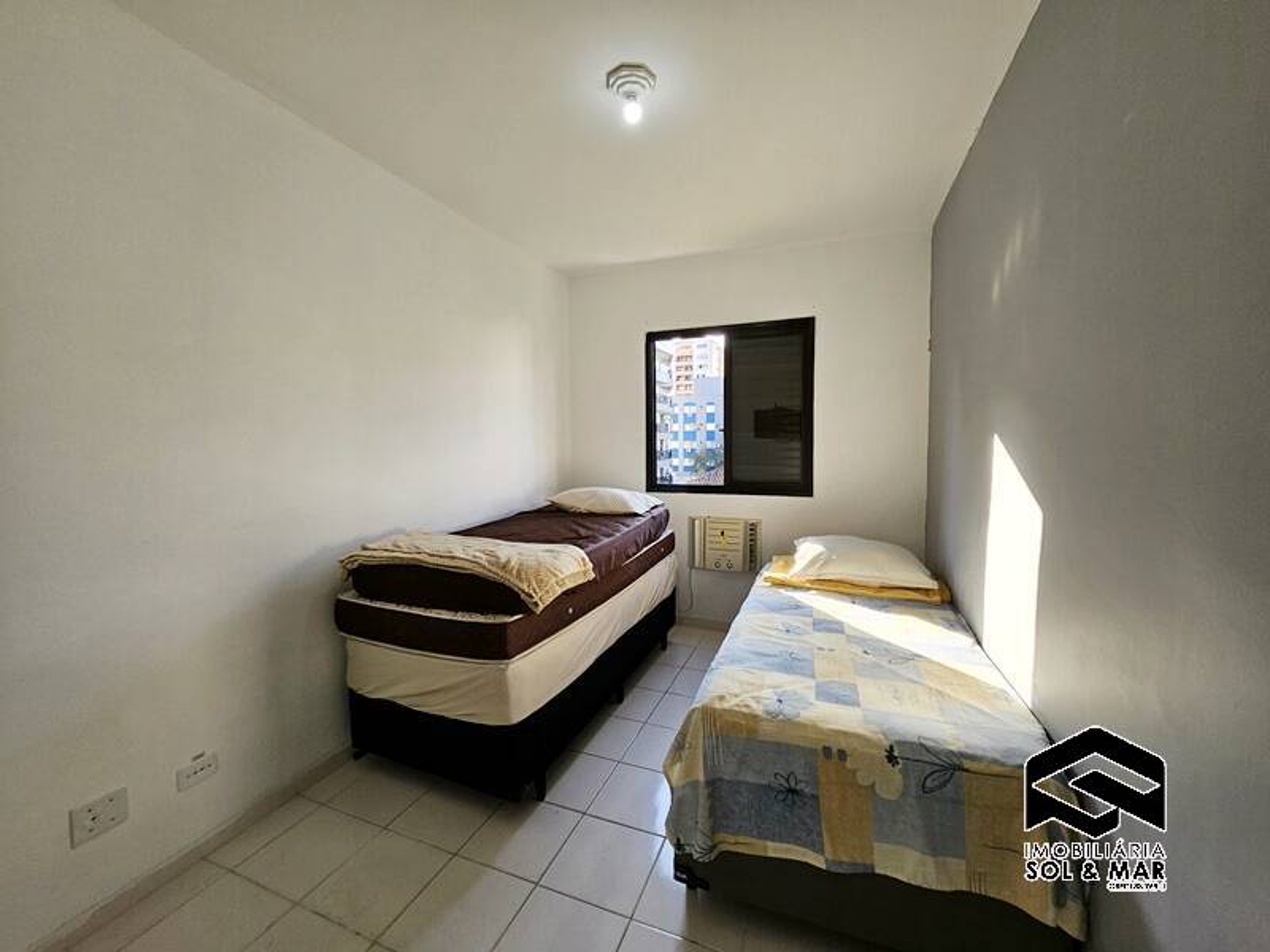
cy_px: 476
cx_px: 635
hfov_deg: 106.2
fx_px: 477
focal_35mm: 13
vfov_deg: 89.9
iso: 40
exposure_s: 1/120
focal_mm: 1.7
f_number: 2.2
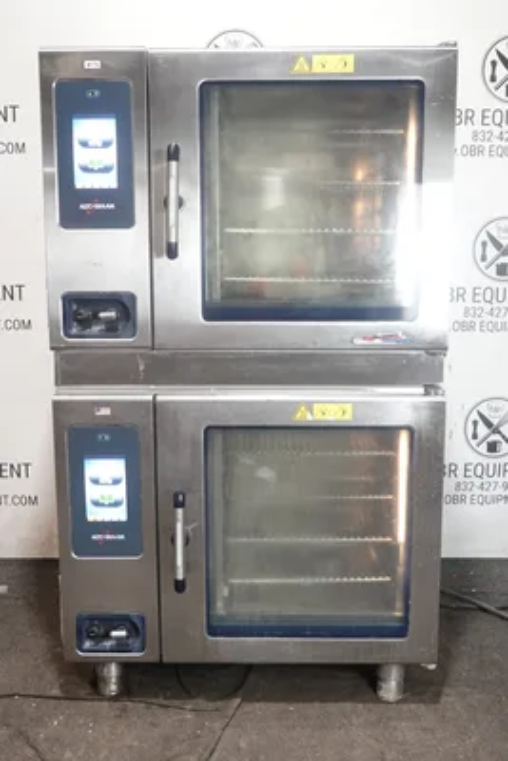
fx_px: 846
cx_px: 254
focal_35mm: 40
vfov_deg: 48.4
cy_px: 380
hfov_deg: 33.4
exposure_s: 1/40
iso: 1250
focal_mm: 14.69
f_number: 4
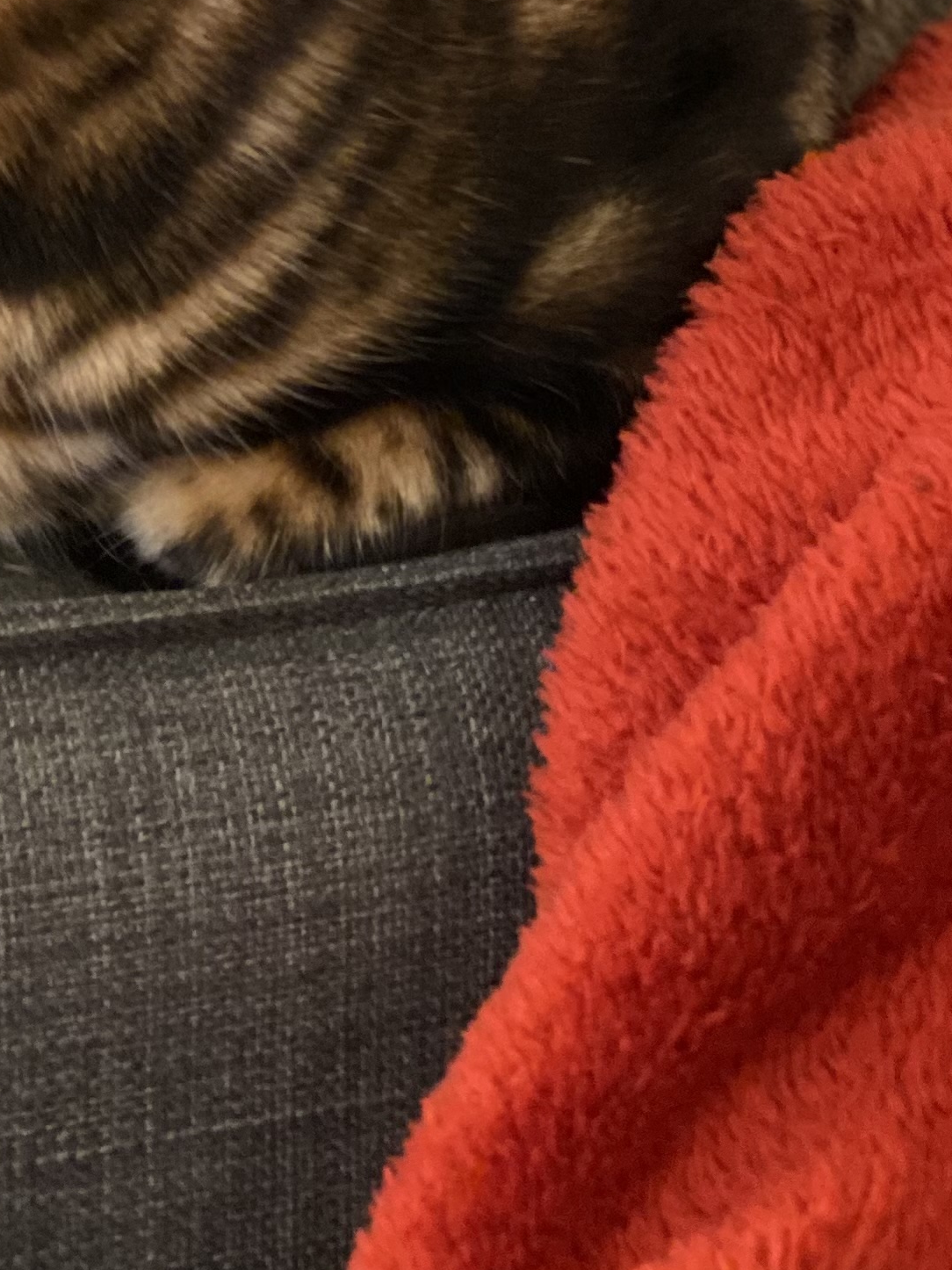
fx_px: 5319
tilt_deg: -9.0
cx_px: -75
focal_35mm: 145
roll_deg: -0.4
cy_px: 71
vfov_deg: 13.5
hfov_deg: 10.1
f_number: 2
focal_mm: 6
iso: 400
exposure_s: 1/14
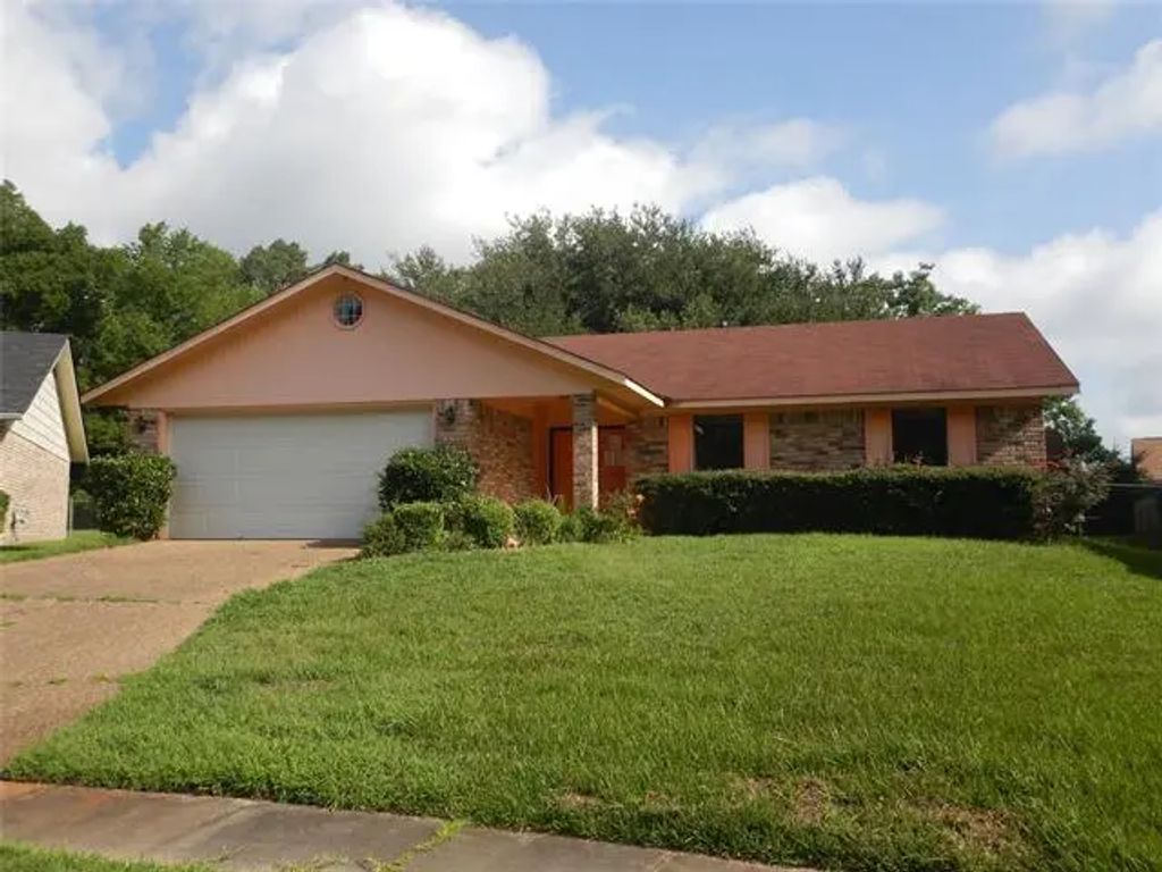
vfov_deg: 45.4
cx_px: 581
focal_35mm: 31
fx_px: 1041
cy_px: 436
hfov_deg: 58.4
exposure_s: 1/800
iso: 125
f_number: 4.2
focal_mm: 5.6
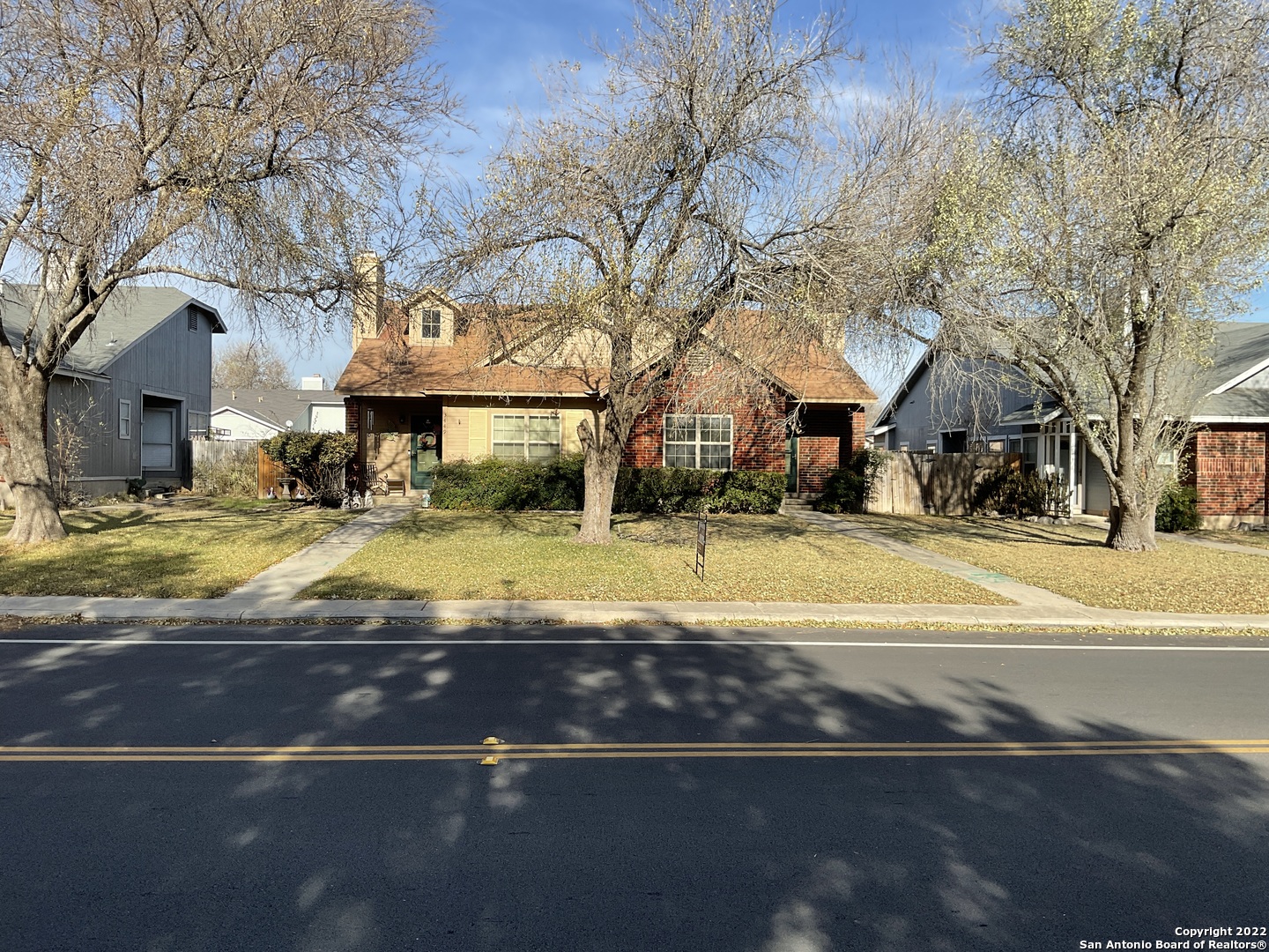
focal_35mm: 29
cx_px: 634
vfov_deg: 48.2
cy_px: 476
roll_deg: -1.9
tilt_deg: +0.3
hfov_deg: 61.7
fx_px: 1063
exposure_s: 1/1534
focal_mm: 3
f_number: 1.8
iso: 16
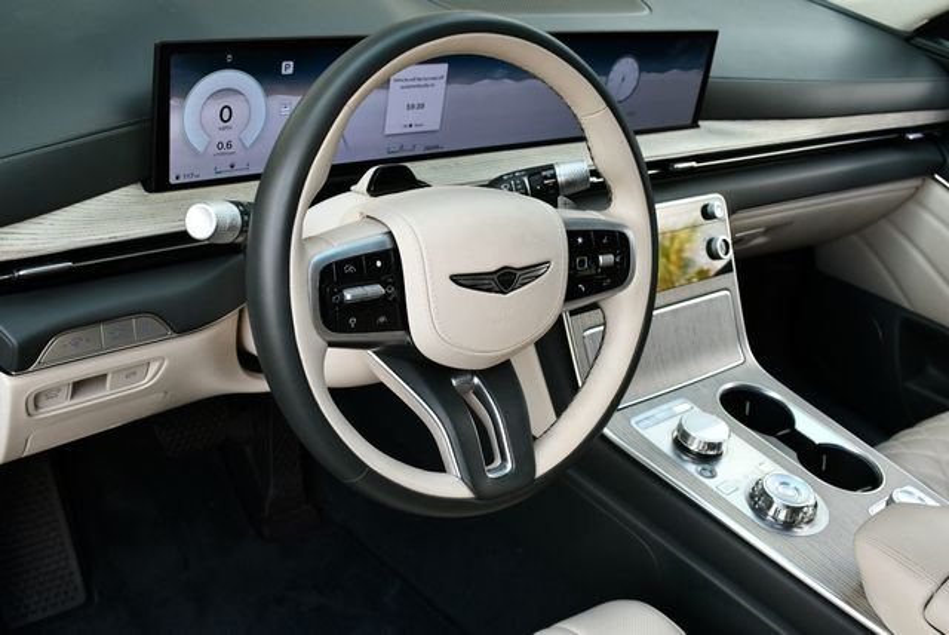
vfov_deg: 36.9
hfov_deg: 53.1
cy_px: 318
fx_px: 950
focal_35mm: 36
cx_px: 474
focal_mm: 18
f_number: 4.5
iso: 400
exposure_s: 1/250
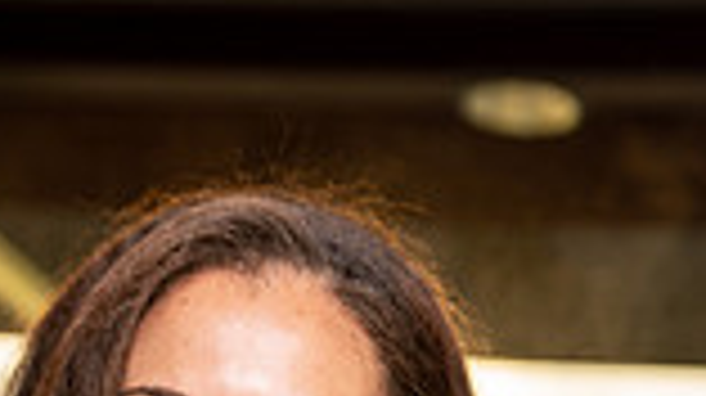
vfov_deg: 7.4
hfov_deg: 14.0
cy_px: 981
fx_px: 2862
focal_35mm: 153
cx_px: 216
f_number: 3.2
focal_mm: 51
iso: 320
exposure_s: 1/250
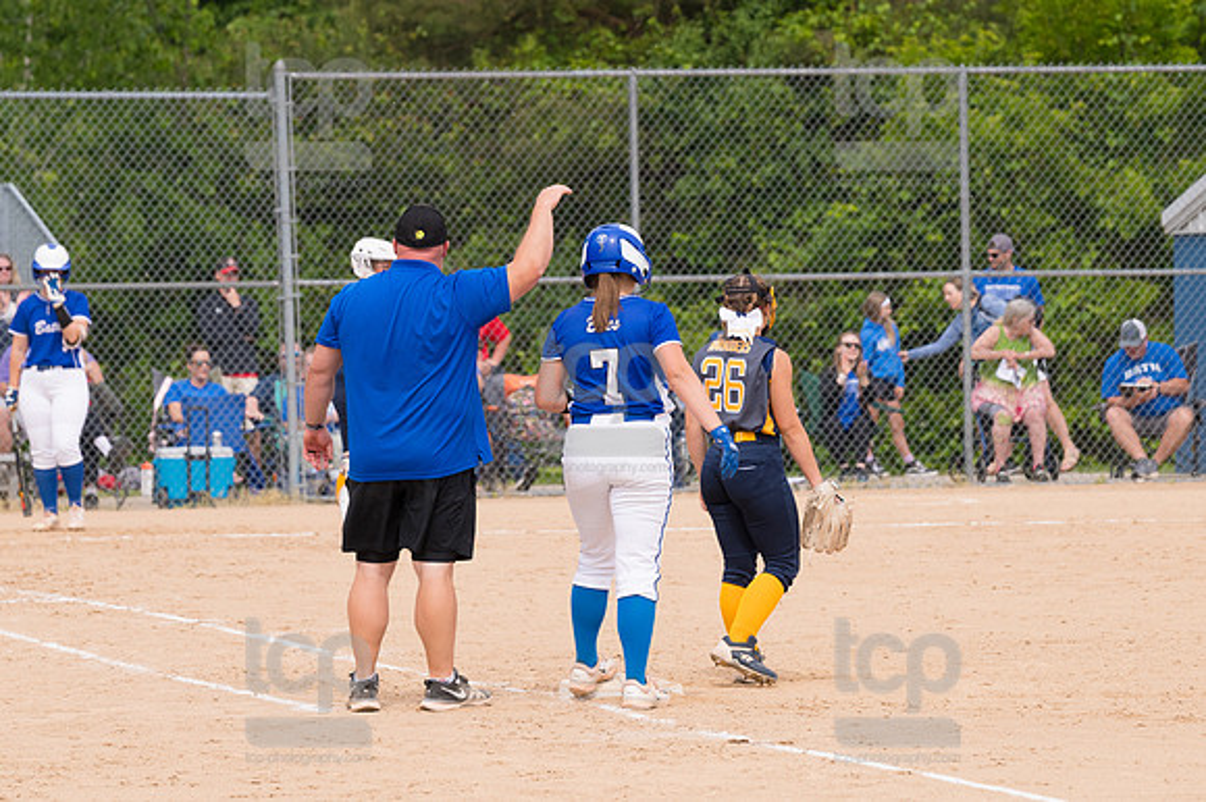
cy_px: 401
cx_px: 603
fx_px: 7767
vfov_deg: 5.9
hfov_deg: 8.9
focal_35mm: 232
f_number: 5.6
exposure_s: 1/1600
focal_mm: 155
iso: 320
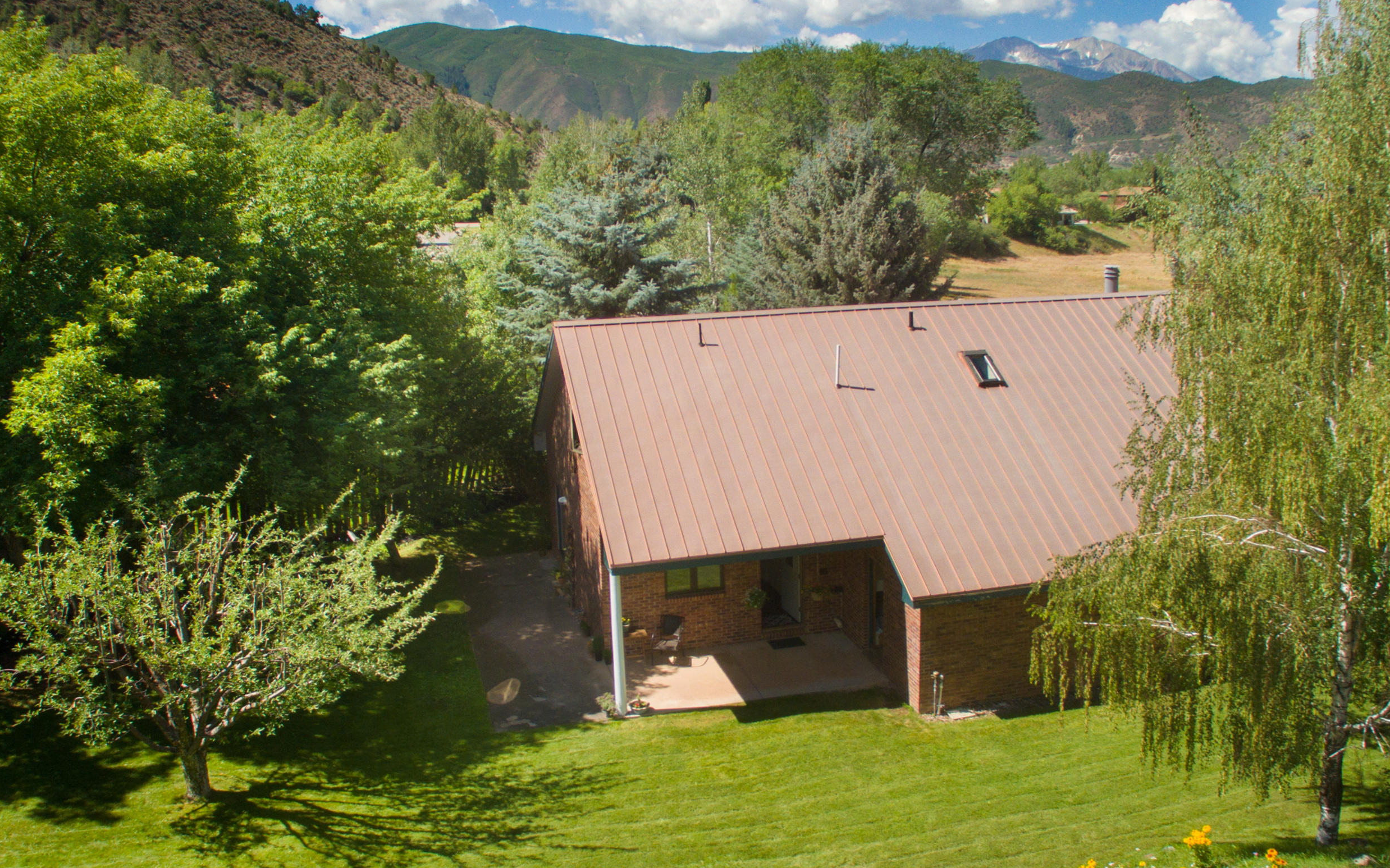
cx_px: 678
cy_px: 497
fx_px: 795
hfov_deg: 82.3
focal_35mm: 21
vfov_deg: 57.0
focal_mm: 17
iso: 500
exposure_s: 1/20
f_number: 7.1
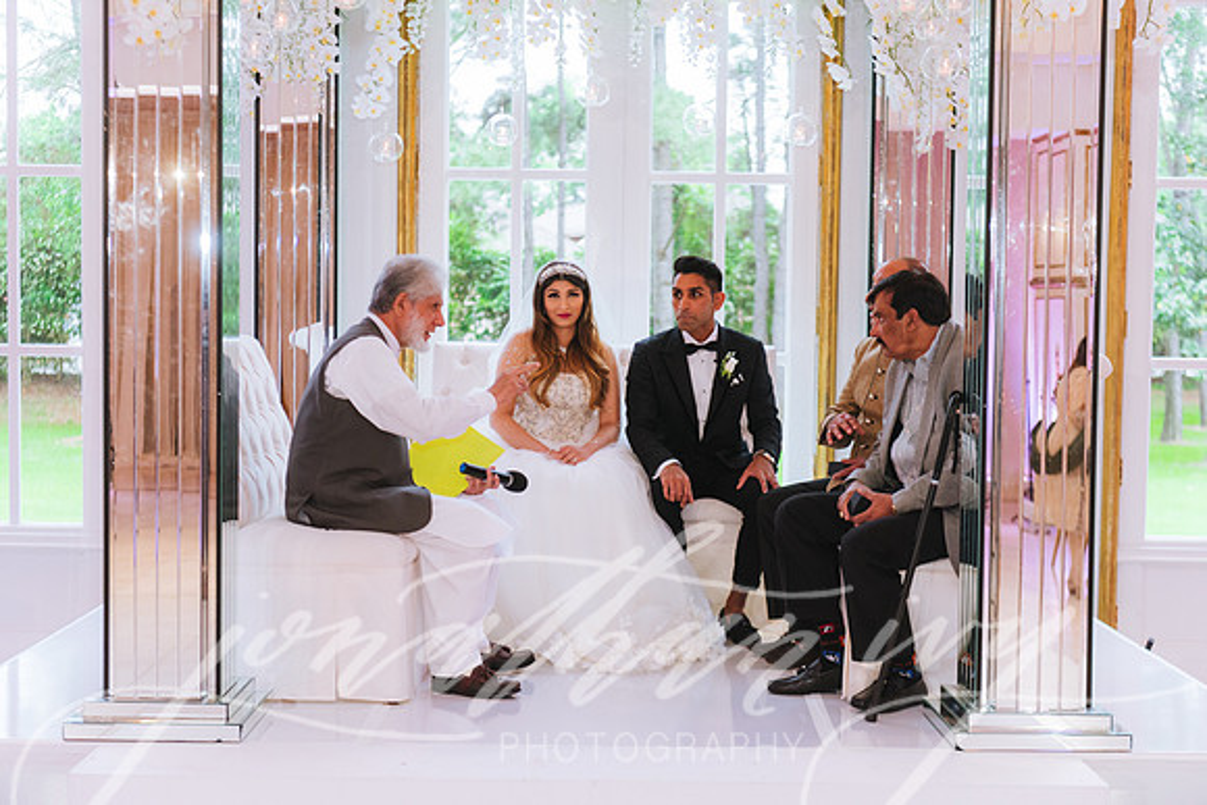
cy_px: 402
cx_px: 604
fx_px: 1744
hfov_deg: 38.2
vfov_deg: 26.0
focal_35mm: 52
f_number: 2.8
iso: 1250
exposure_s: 1/250
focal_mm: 52
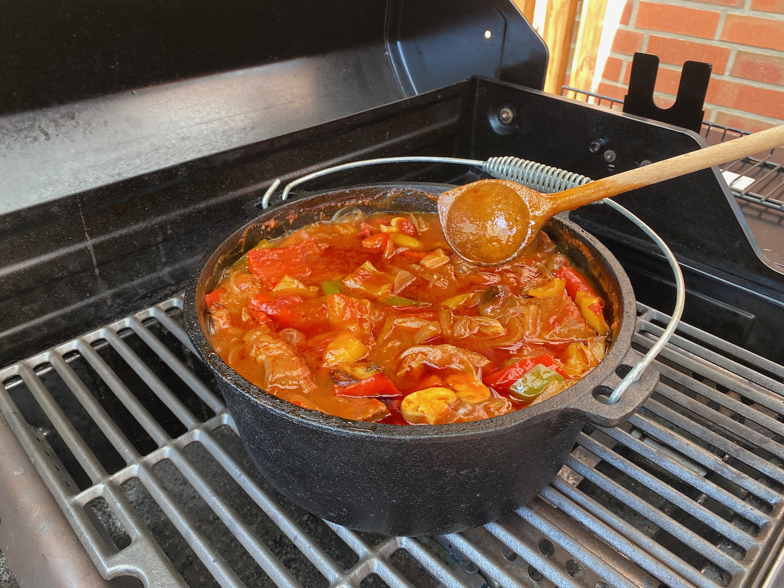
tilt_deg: -34.1
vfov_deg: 53.1
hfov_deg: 67.3
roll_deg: -0.4
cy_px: 294
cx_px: 392
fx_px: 589
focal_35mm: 26
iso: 125
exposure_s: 1/121
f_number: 1.8
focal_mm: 4.25
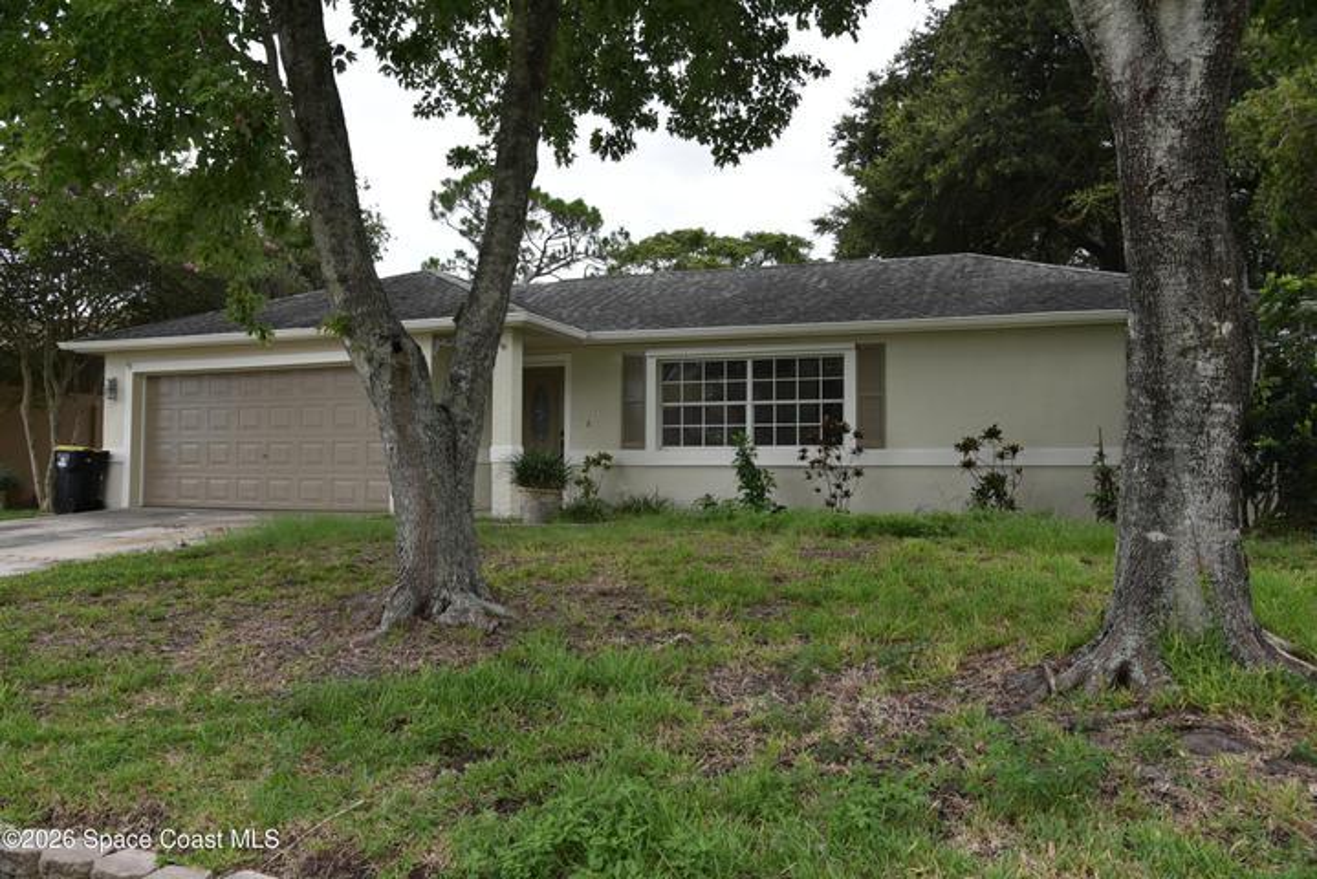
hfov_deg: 67.4
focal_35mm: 27
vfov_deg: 48.0
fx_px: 988
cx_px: 658
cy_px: 440
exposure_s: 1/160
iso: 100
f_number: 6.3
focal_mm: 27
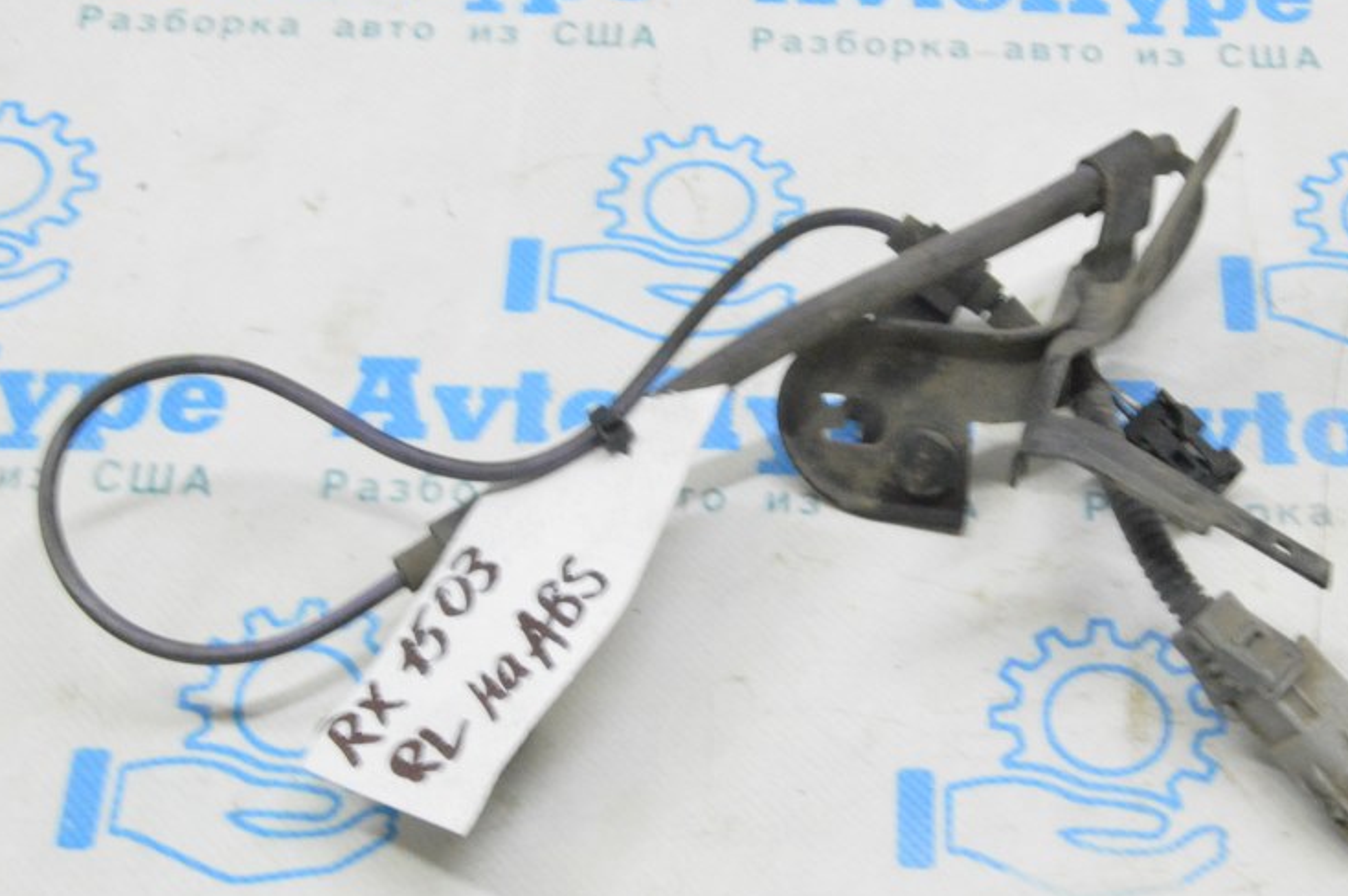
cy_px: 429
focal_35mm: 67
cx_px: 832
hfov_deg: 30.0
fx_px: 2506
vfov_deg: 20.3
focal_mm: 32
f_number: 20
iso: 6400
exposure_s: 1/15
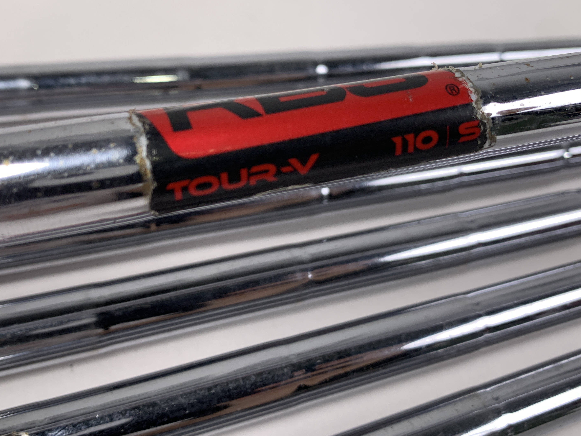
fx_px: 621
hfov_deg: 50.1
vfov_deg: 38.6
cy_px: 188
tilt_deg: -57.2
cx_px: 267
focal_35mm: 37
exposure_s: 1/239
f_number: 1.8
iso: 25
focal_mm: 4.25
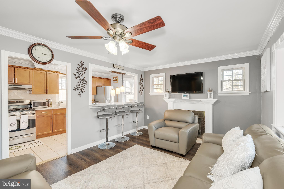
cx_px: 142
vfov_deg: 73.7
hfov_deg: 96.8
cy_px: 94
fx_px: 126
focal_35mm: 16
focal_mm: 16
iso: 100
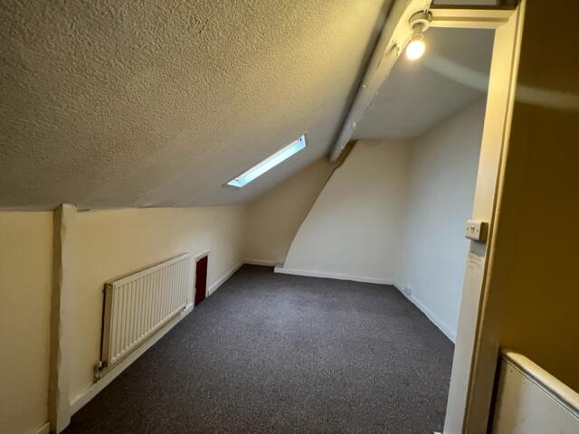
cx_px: 290
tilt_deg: -2.6
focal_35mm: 13
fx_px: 217
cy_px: 217
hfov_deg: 106.2
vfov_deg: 89.9
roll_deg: -6.9
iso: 250
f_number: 1.8
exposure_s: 1/50
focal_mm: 1.57
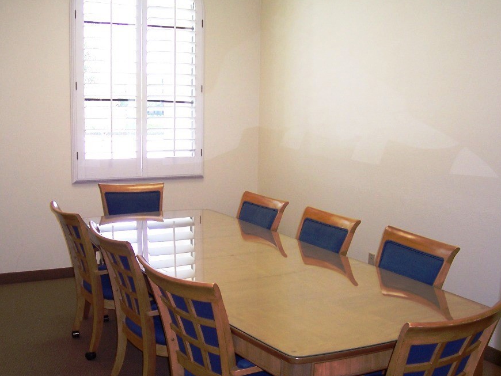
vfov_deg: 35.9
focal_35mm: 40
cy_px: 216
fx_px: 579
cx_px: 239
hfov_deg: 46.8
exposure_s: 1/60
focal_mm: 5.6
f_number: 2.7
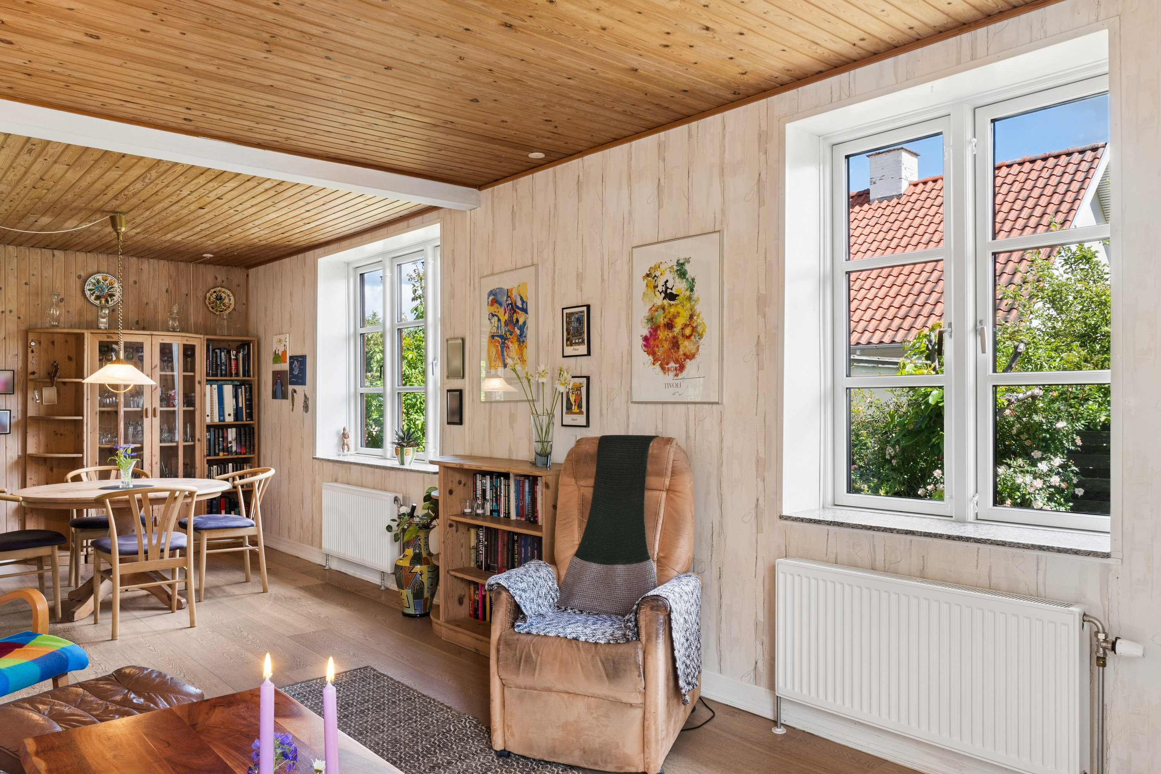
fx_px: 846
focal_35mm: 26
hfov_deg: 68.9
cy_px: 387
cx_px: 580
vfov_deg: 49.1
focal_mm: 17.5
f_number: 8
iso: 200
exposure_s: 1/30
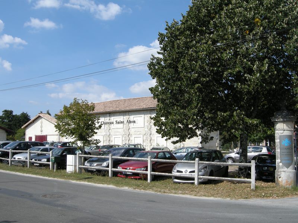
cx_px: 149
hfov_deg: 52.6
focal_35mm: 35
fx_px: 301
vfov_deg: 40.7
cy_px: 112
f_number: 6.1
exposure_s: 1/252
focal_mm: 7.5
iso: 64
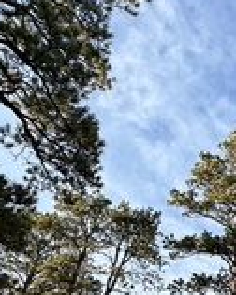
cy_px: 288
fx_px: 394
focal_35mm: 45
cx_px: 305
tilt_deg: +32.7
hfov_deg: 27.8
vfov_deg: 37.3
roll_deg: -0.9
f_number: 2.2
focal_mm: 2.22
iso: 40
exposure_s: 1/471
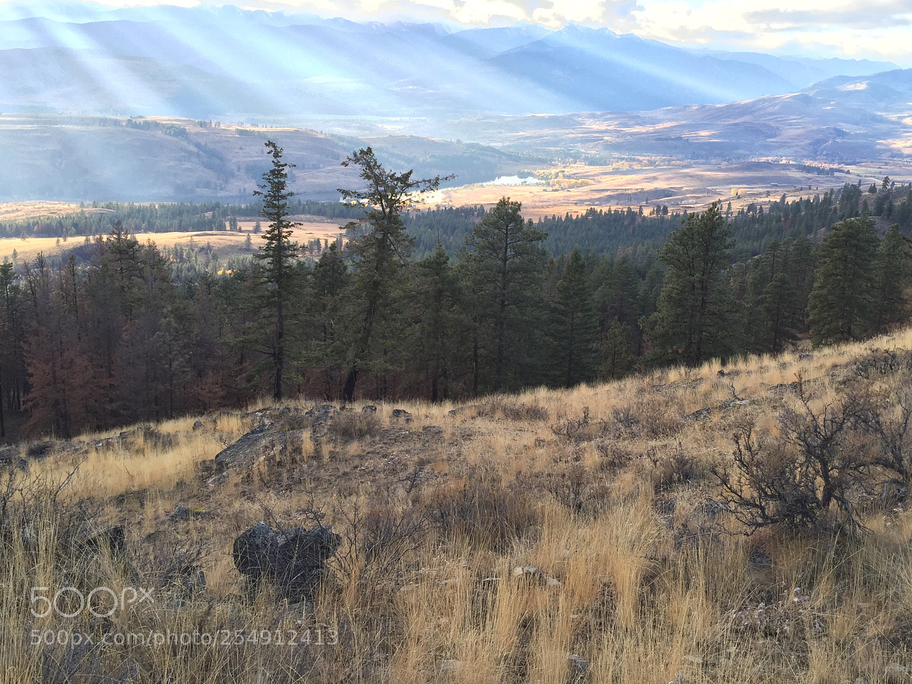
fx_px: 896
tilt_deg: -10.6
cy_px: 289
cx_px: 523
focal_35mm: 34
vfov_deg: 41.7
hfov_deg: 53.7
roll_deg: -1.7
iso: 32
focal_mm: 4.15
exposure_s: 1/258
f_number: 2.2
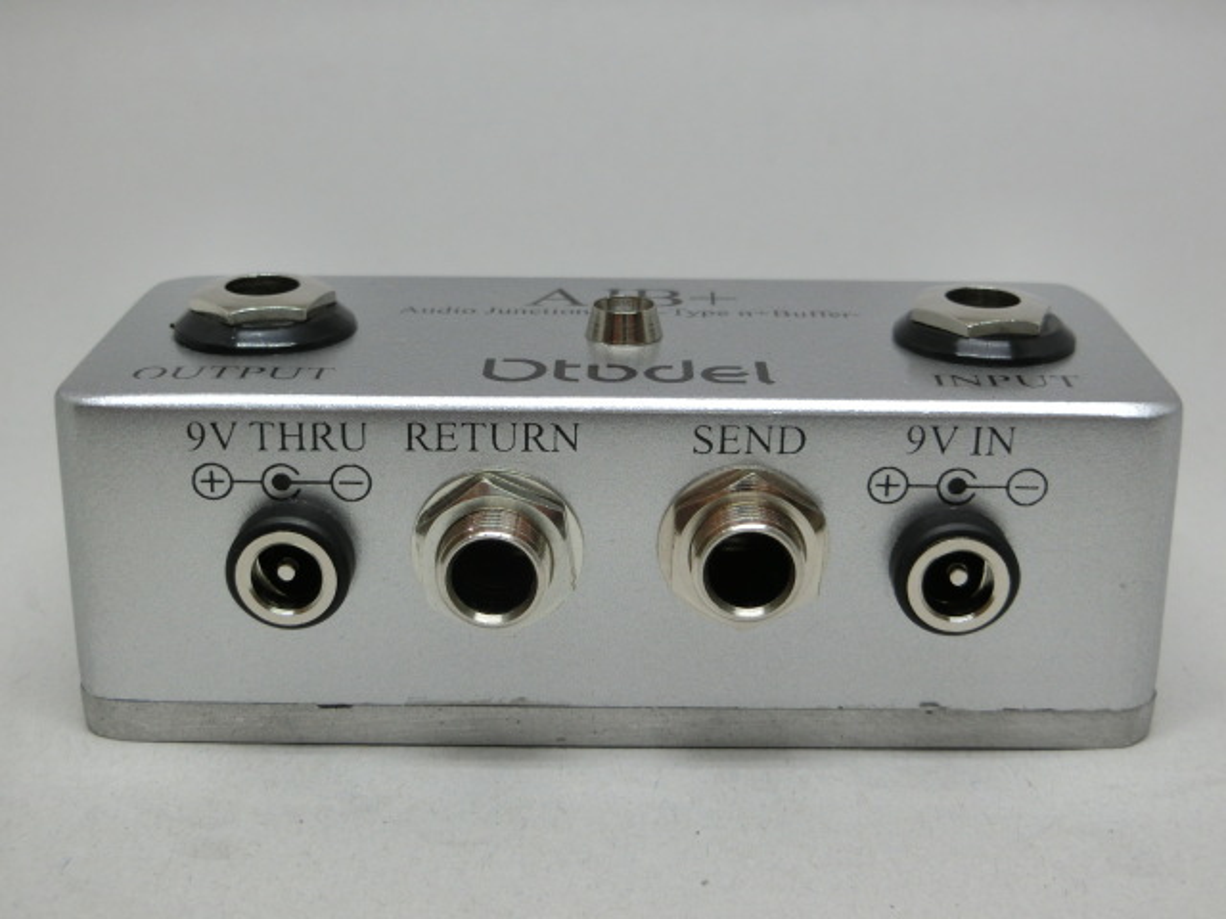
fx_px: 1842
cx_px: 613
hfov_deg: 36.8
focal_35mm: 52
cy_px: 460
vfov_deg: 28.0
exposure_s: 1/125
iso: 160
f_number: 4.7
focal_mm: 9.3
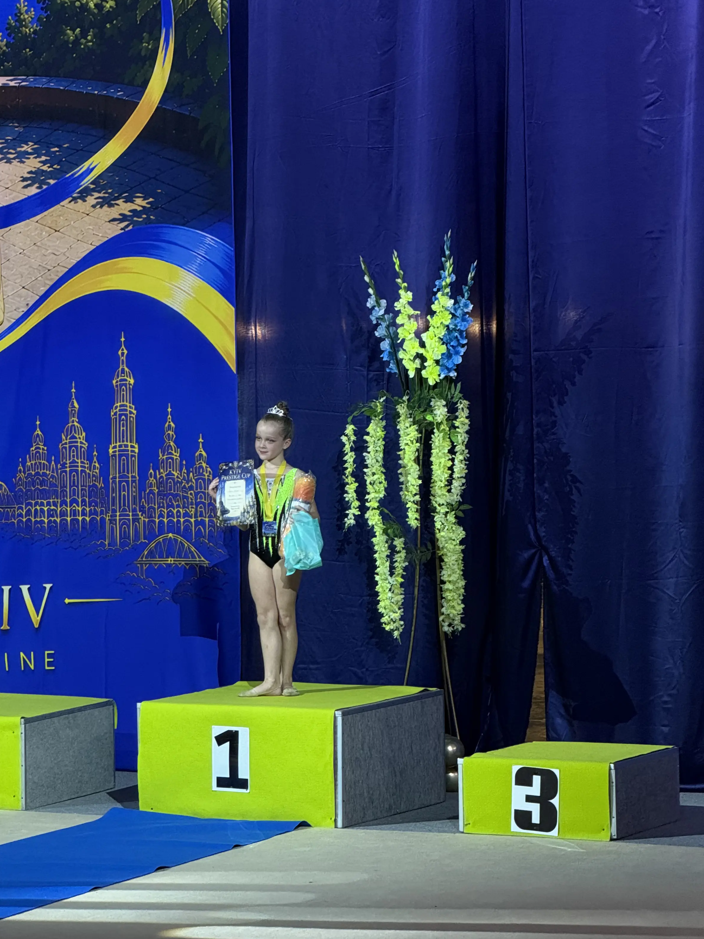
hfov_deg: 9.7
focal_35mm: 153
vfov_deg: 12.9
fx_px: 4148
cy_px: 434
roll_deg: +0.1
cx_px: 275
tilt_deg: -2.5
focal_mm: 15.66
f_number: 2.8
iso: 400
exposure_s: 1/60
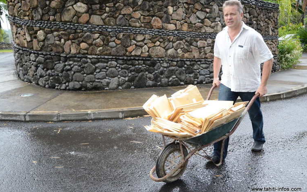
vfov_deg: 38.9
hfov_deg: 58.9
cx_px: 153
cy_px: 95
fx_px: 272
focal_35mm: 33
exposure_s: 1/4000
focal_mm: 21
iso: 4000
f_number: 4
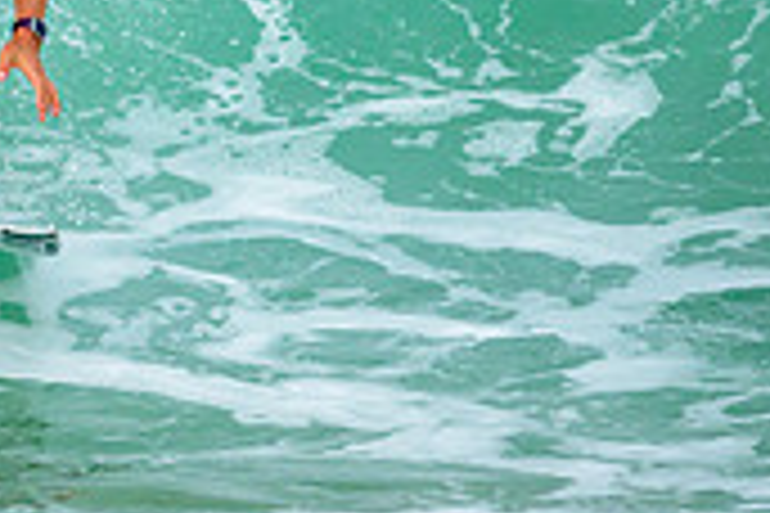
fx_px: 66621
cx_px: -82
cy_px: -272
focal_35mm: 3115
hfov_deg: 0.7
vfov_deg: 0.4
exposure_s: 1/2000
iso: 400
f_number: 6.3
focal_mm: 800
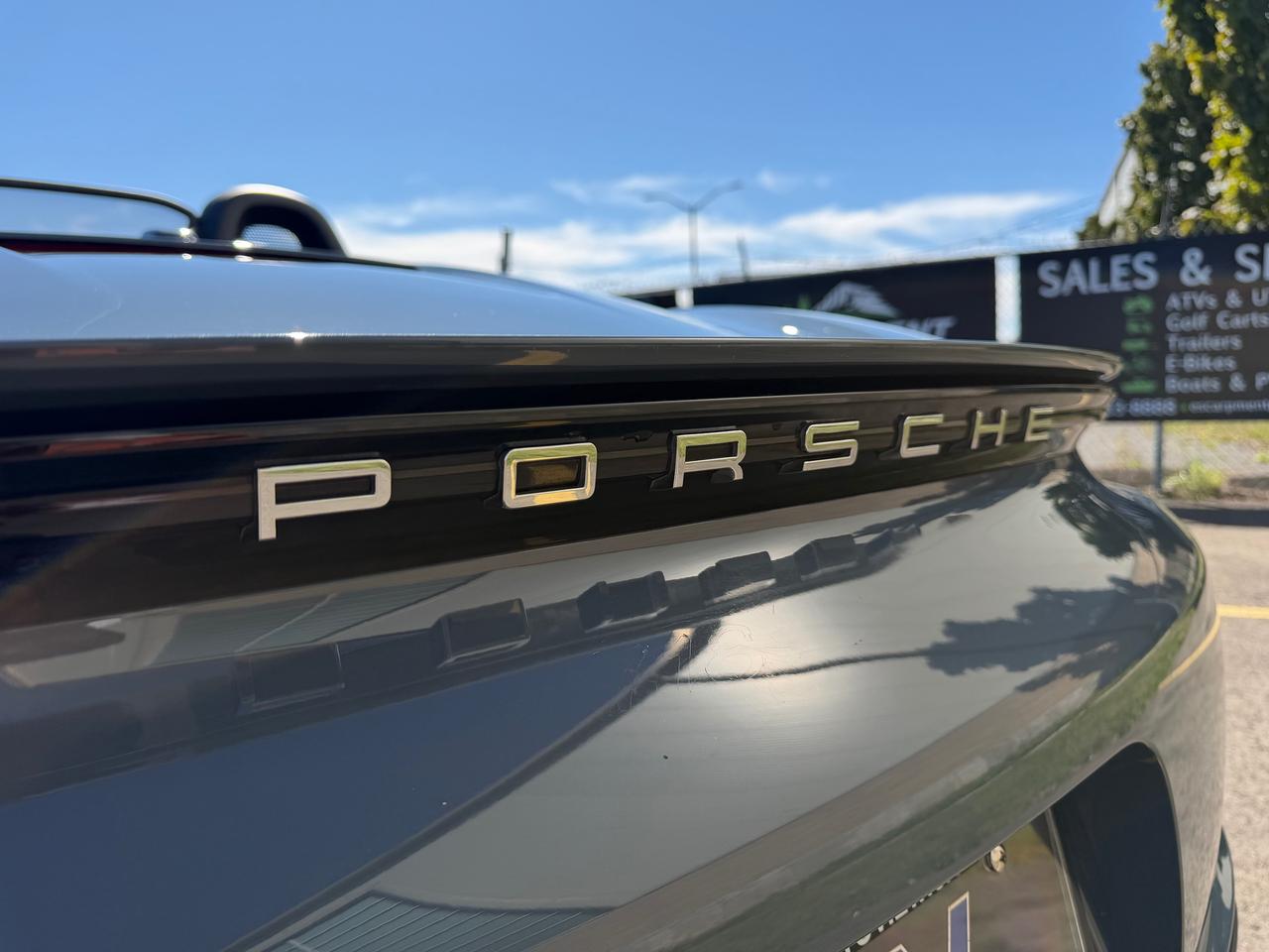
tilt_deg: -4.6
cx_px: 634
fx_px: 880
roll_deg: +1.8
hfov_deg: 71.6
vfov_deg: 56.8
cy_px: 476
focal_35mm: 24
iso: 80
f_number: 1.78
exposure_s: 1/4167
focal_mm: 6.76
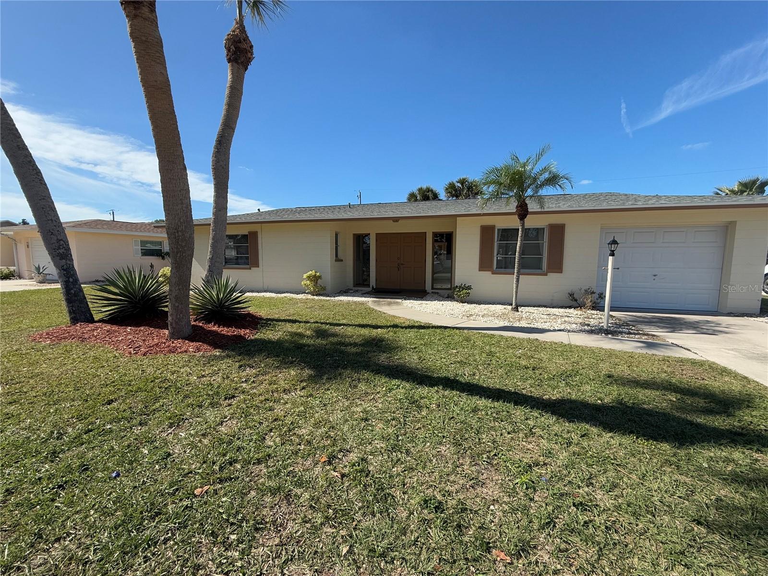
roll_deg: -0.8
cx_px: 384
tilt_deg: -5.5
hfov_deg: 102.1
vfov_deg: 85.7
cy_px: 288
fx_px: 311
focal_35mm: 14
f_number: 2.2
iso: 50
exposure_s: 1/1698
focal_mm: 2.22
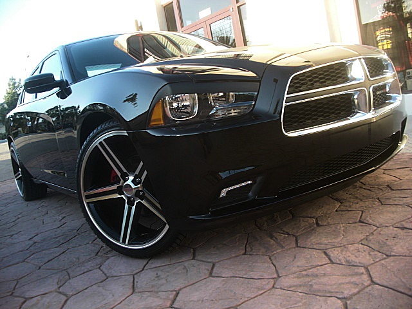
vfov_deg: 39.7
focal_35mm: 36
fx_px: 428
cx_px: 206
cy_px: 154
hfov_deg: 51.4
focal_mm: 6.3
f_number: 2.8
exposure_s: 1/80
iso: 50
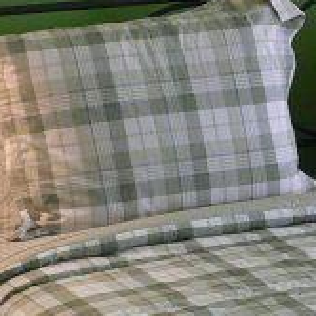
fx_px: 1539
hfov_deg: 11.6
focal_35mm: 149
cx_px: 301
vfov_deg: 11.7
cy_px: 188
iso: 200
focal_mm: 5.8
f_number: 2.8
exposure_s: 1/15
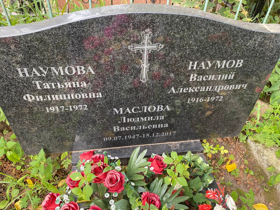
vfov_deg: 53.1
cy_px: 105
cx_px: 140
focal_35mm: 26
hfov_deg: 67.3
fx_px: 210
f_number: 1.8
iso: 80
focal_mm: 4.25
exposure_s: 1/121
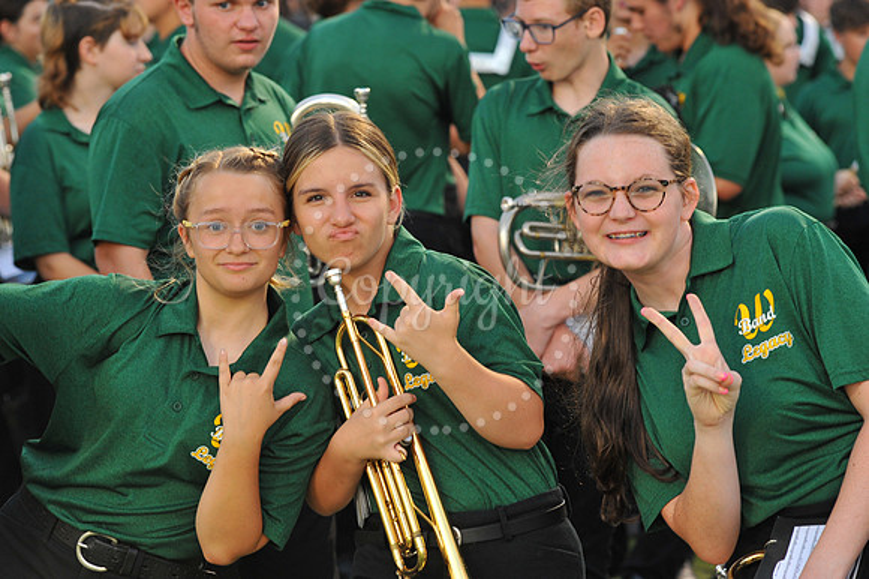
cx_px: 434
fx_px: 3016
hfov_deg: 16.4
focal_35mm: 125
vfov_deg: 11.0
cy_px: 290
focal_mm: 125
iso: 1250
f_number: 6.3
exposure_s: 1/100
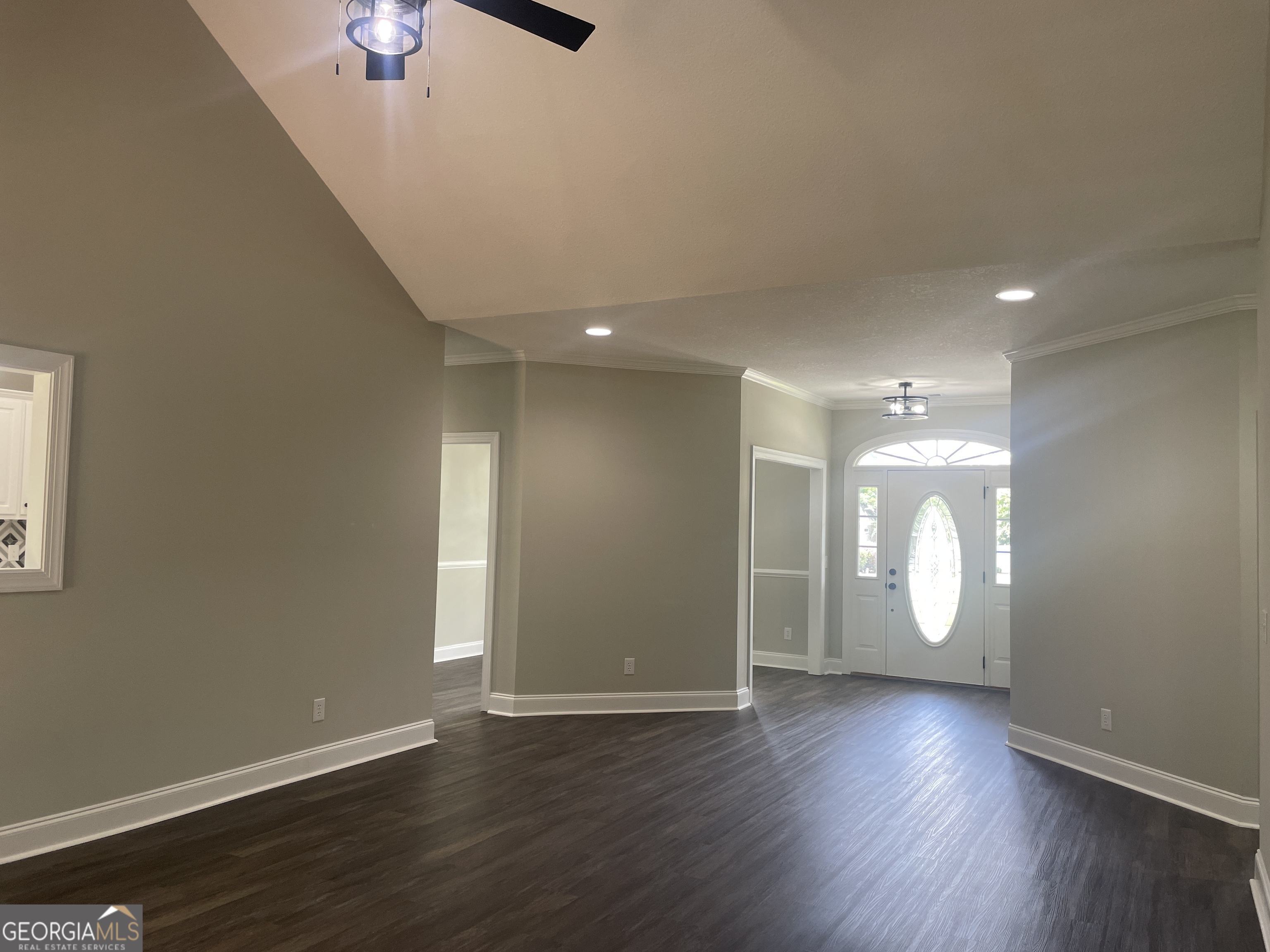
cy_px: 476
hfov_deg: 67.3
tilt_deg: +2.3
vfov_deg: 53.1
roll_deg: -0.6
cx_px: 635
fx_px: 954
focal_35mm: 26
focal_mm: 4.2
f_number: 1.6
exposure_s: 1/60
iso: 80
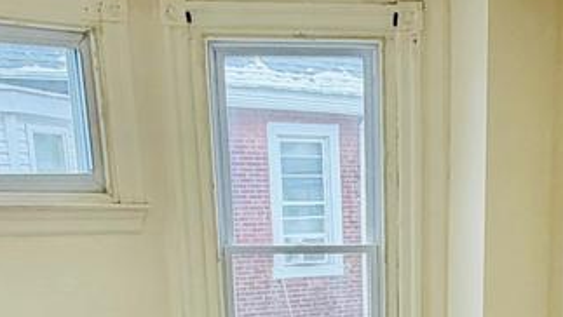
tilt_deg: -17.4
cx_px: 413
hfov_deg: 30.5
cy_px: 507
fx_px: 1016
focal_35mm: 68
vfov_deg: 15.9
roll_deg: +0.4
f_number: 2.2
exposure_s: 1/120
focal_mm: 2.22
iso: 50
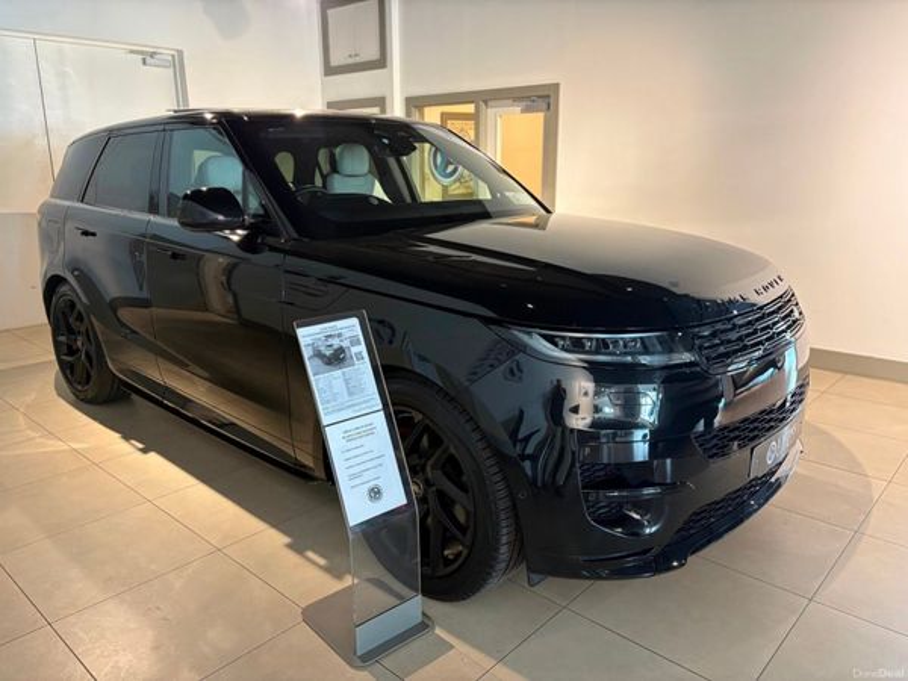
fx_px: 682
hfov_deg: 67.3
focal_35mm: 26
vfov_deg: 53.1
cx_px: 454
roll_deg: +0.5
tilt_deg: -14.5
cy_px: 340
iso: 250
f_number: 1.6
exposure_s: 1/50
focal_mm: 5.96
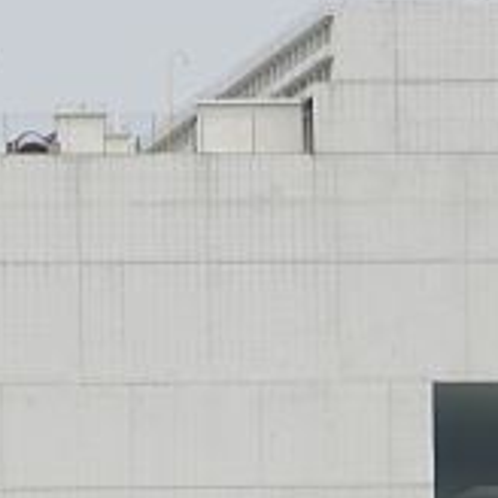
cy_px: 802
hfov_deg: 1.3
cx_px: 100
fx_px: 21403
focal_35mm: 1315
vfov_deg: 1.3
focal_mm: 212
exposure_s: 1/500
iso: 100
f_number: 6.3
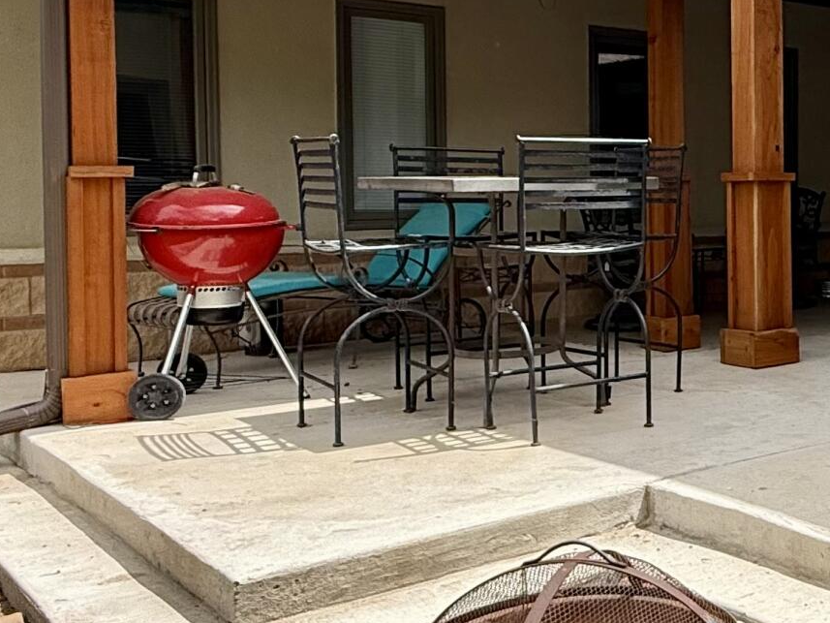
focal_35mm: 49
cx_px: 966
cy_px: 227
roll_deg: +0.4
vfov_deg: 29.5
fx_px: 1175
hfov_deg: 32.8
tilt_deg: -0.8
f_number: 2.2
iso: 64
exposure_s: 1/701
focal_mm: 2.22
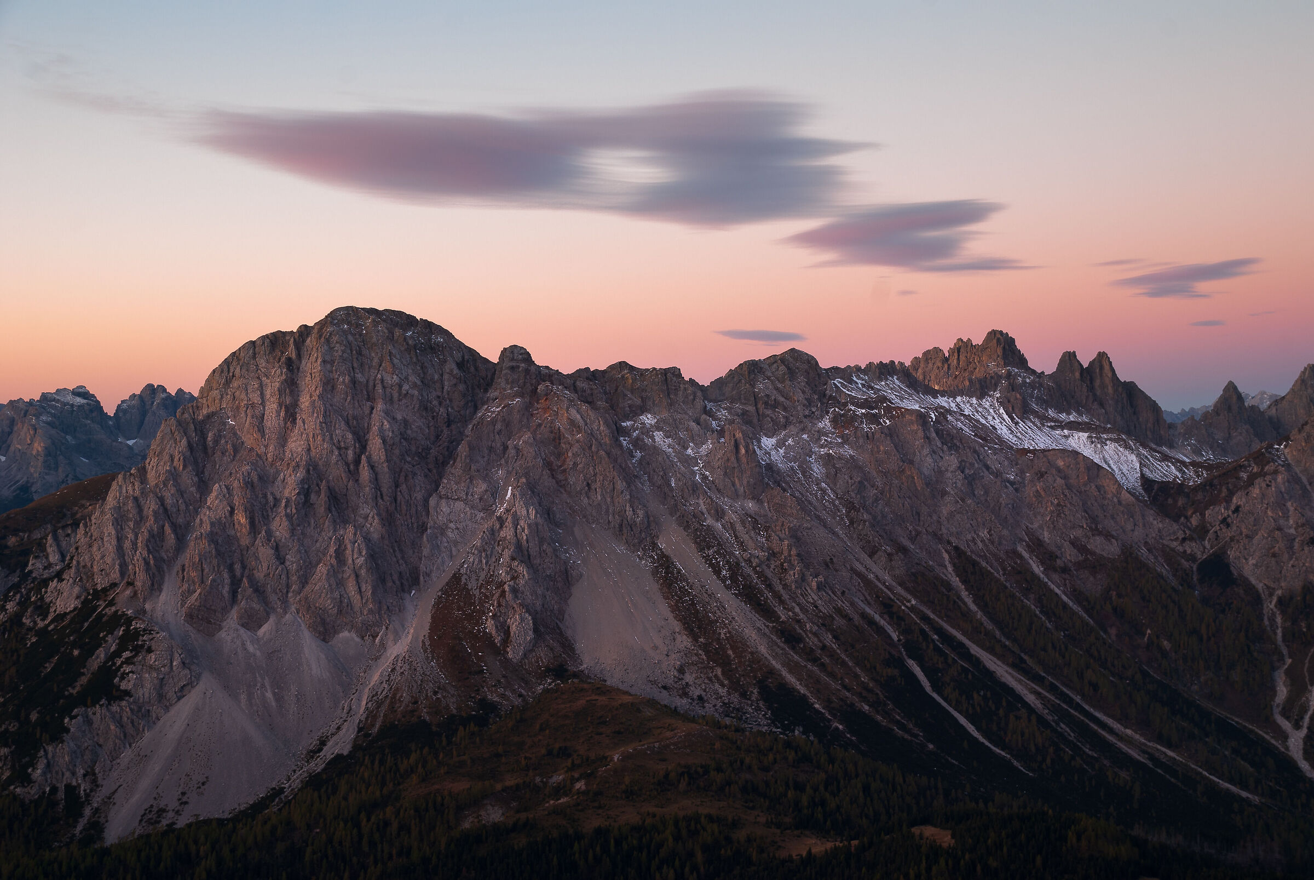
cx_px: 657
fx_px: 1919
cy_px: 440
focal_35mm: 52
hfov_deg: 37.8
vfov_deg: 25.8
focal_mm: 35
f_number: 8
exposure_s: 1/3
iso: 100
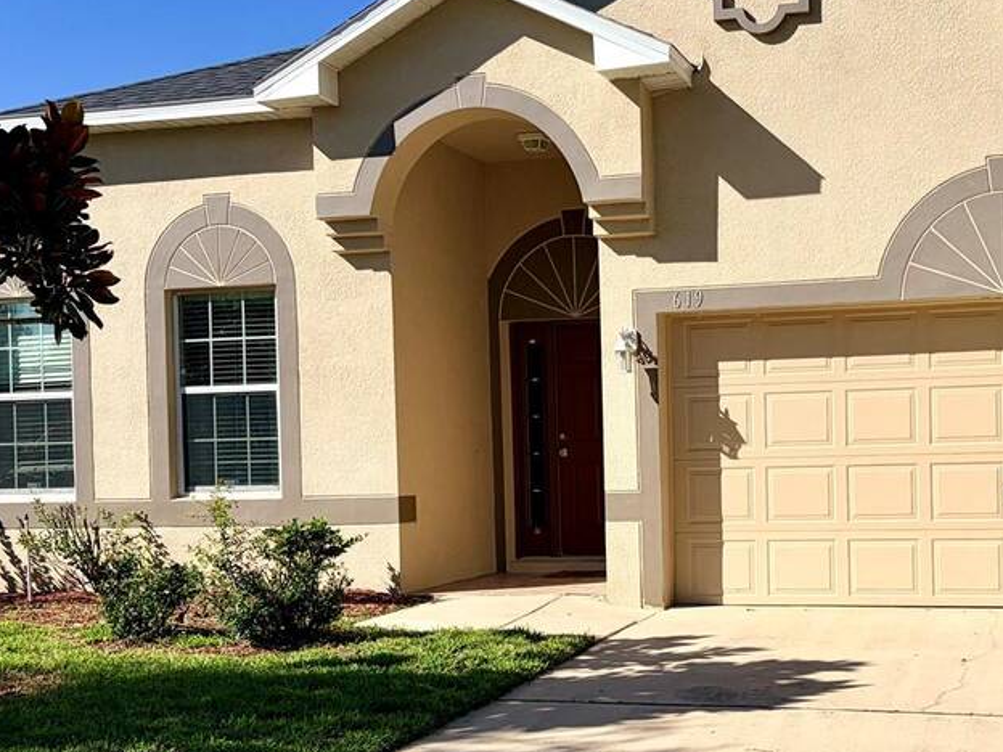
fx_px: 1449
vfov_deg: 29.0
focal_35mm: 50
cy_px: 471
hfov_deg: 37.5
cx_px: 717
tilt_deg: -1.3
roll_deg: +0.8
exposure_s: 1/6993
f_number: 1.6
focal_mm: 5.96
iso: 50
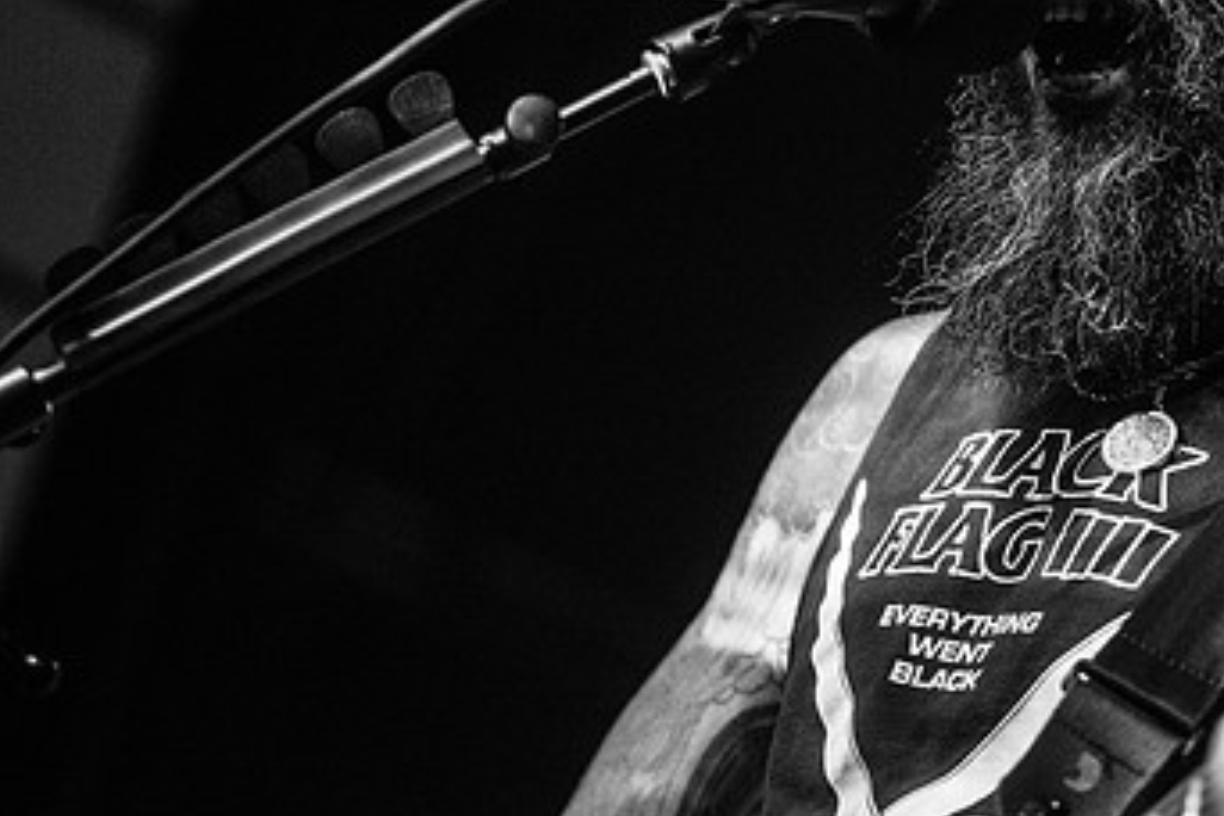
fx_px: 5474
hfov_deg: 12.7
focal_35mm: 161
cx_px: 948
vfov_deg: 8.5
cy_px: 166
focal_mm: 95
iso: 3200
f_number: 3.2
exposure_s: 1/400
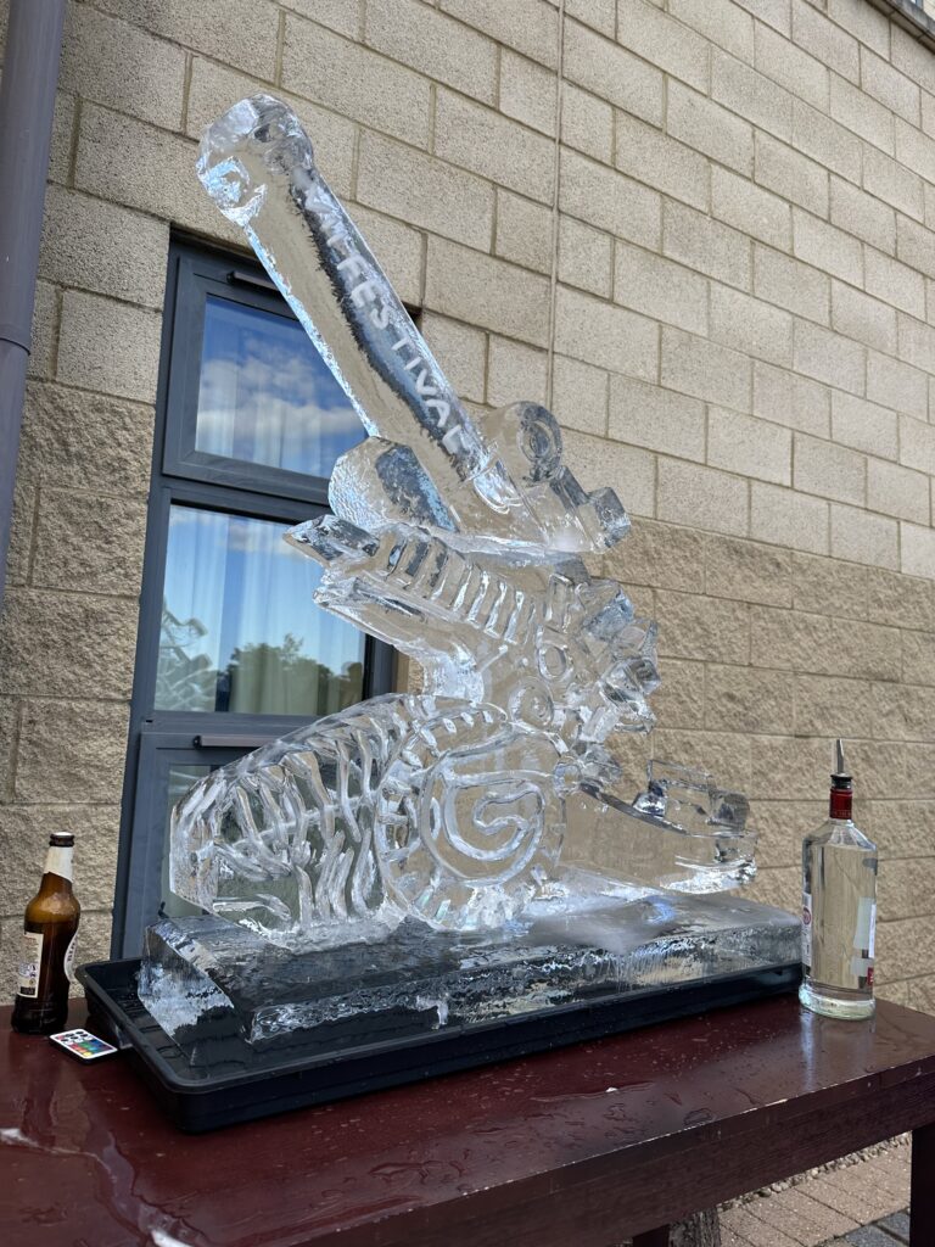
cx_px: 468
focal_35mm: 24
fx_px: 864
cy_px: 624
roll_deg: -4.3
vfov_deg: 71.6
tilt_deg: +0.3
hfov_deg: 56.8
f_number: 1.78
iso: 80
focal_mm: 6.86
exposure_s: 1/694
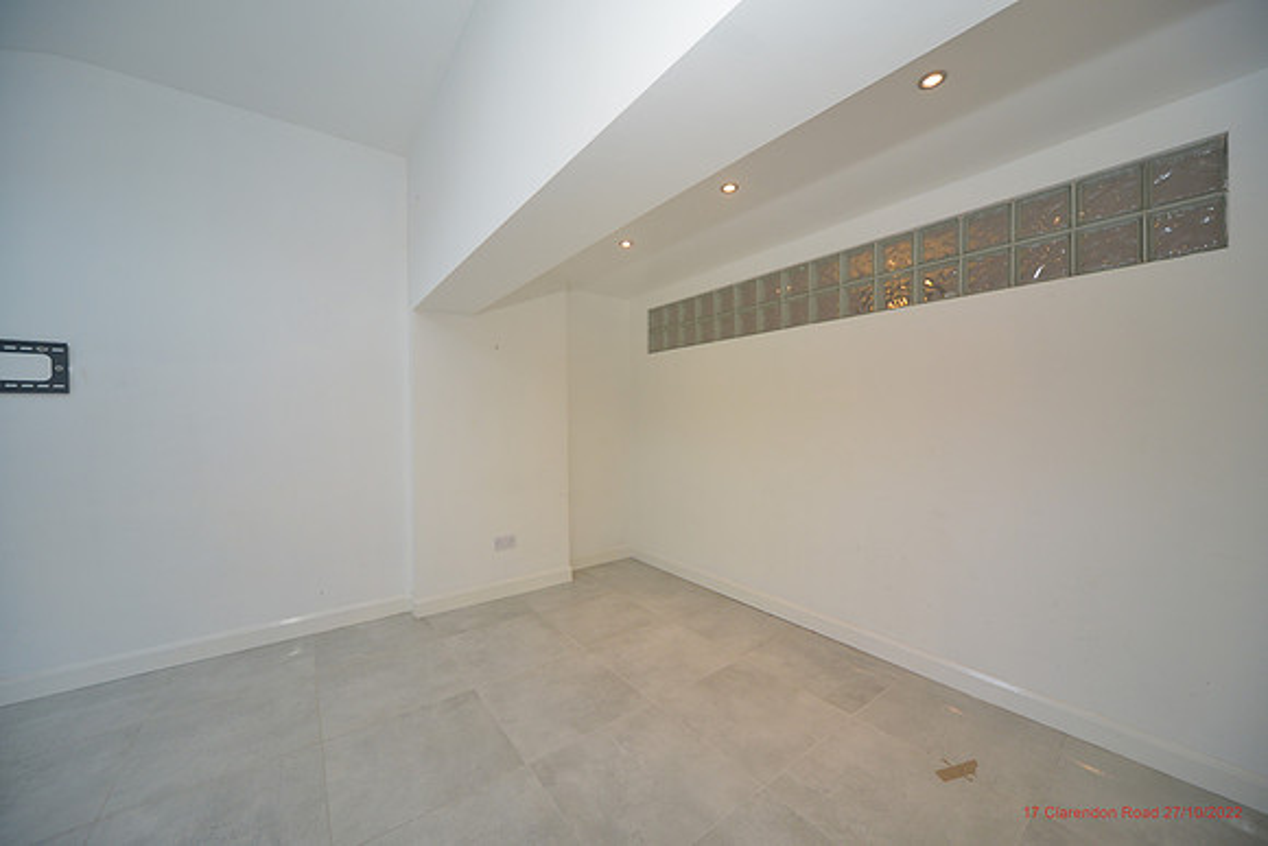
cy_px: 423
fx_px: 458
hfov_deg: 108.3
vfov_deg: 85.5
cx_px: 634
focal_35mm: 13
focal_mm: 13
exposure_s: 1/160
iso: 1000
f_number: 5.6
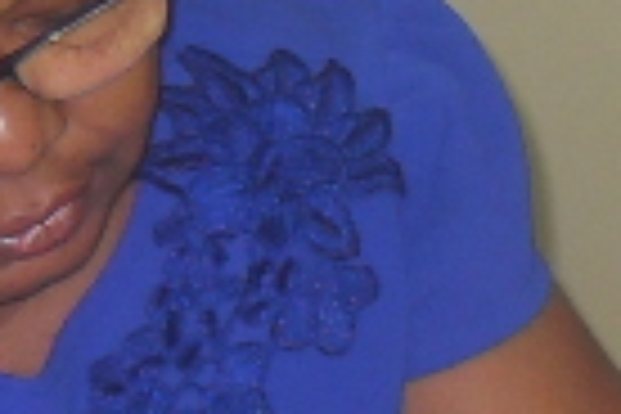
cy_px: 378
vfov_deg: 5.2
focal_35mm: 262
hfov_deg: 7.7
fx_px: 4519
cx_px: 981
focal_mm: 6.3
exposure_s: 1/45
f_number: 2.8
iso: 100
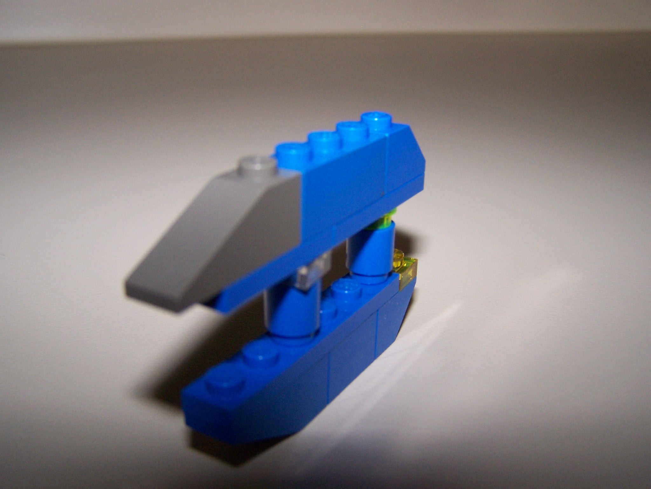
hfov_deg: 49.0
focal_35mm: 38
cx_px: 326
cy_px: 244
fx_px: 715
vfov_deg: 37.7
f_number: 2.8
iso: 140
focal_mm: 6.3
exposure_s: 1/60
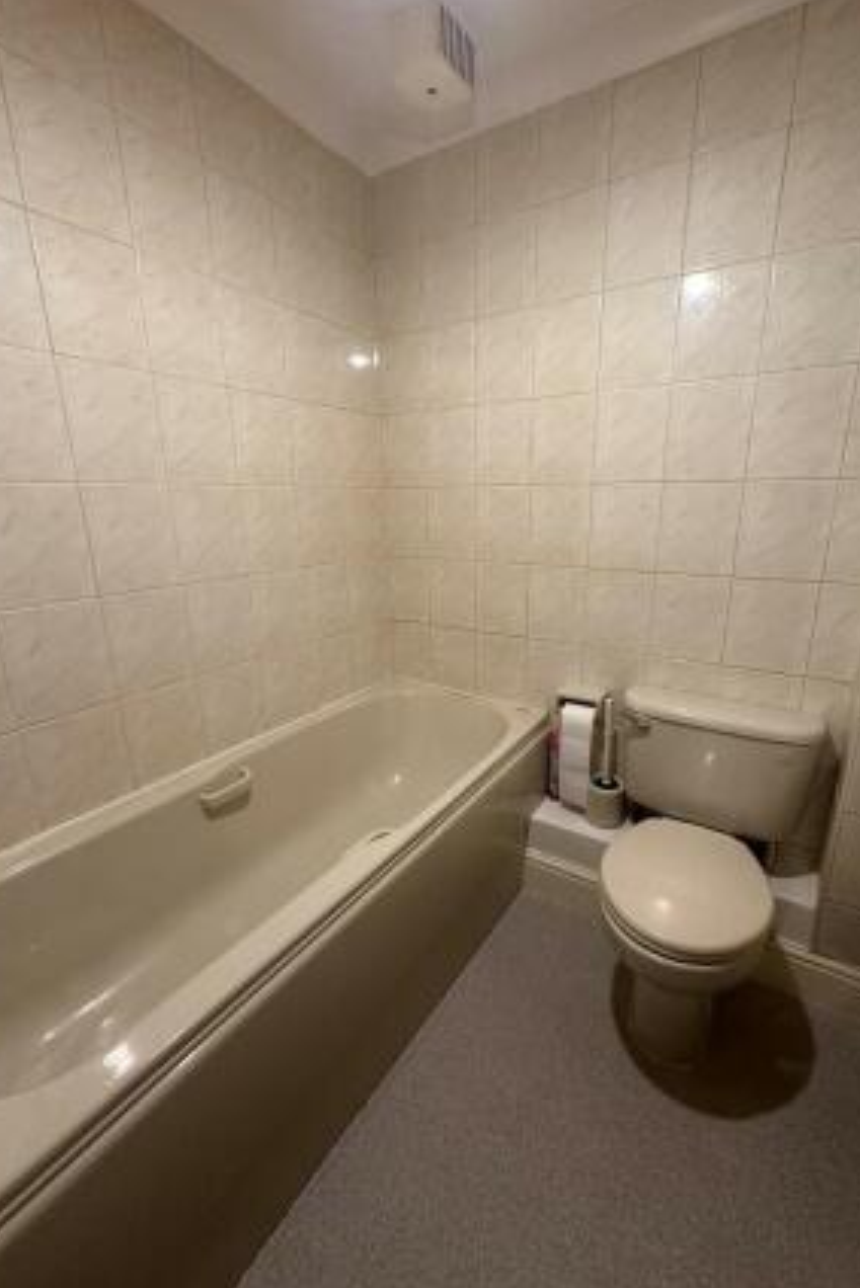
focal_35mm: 15
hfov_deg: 77.3
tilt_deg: -15.7
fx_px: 537
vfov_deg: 100.4
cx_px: 456
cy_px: 646
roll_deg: +0.2
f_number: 2.2
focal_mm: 2.22
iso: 250
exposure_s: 1/50
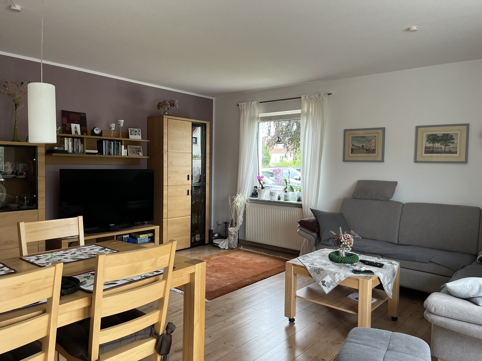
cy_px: 180
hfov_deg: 67.3
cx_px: 241
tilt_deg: -2.9
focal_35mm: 26
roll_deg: -1.4
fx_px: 362
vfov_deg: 53.1
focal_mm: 5.1
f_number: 1.6
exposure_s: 1/117
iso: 125
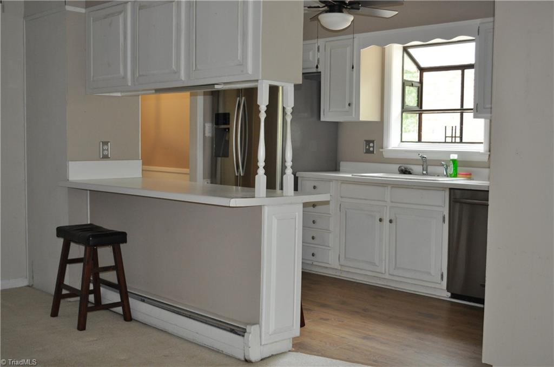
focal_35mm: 44
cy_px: 184
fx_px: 668
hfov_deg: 45.0
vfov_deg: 30.7
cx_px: 277
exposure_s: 1/60
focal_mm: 29
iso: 800
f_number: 4.5
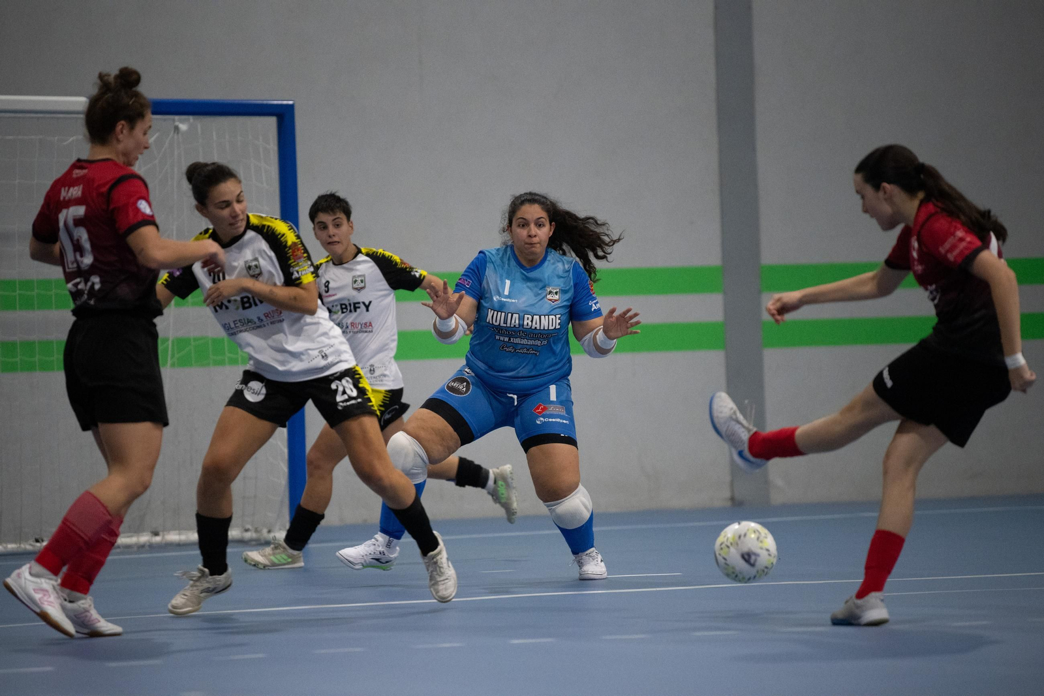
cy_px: 348
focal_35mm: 200
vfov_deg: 6.9
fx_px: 5800
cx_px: 522
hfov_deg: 10.3
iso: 6400
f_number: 2.8
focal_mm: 200
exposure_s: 1/800
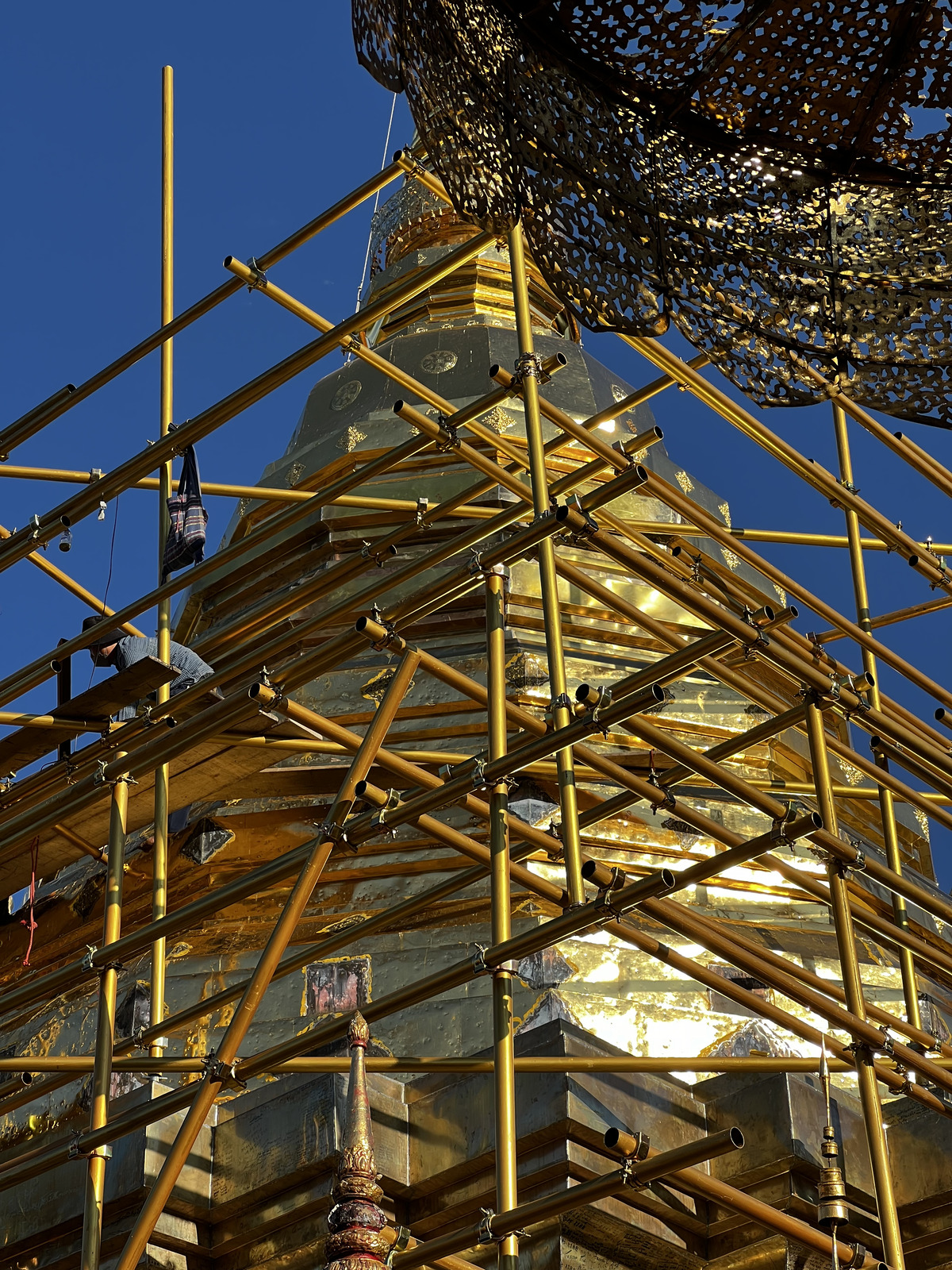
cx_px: 476
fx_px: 2824
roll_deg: +1.3
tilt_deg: +35.5
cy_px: 635
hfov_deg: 19.1
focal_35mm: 77
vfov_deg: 25.3
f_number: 2.8
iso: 32
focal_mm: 9
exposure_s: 1/521
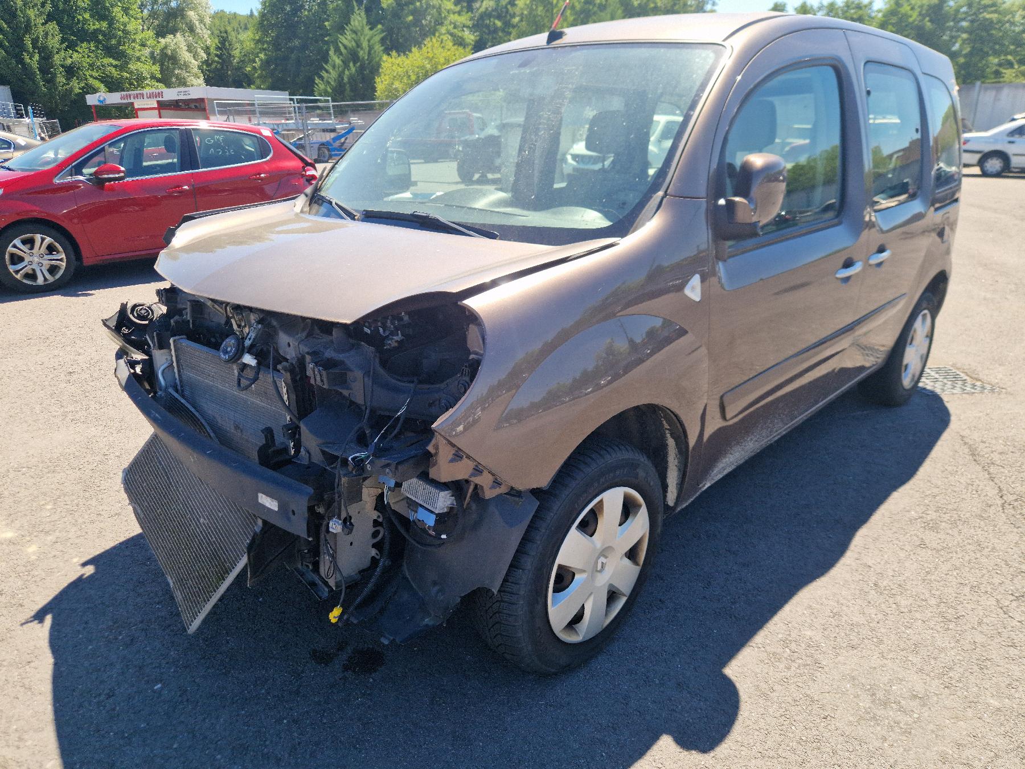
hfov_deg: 73.9
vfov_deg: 58.9
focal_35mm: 23
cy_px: 384
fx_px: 681
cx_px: 512
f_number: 1.8
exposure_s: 1/556
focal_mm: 5.4
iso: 50
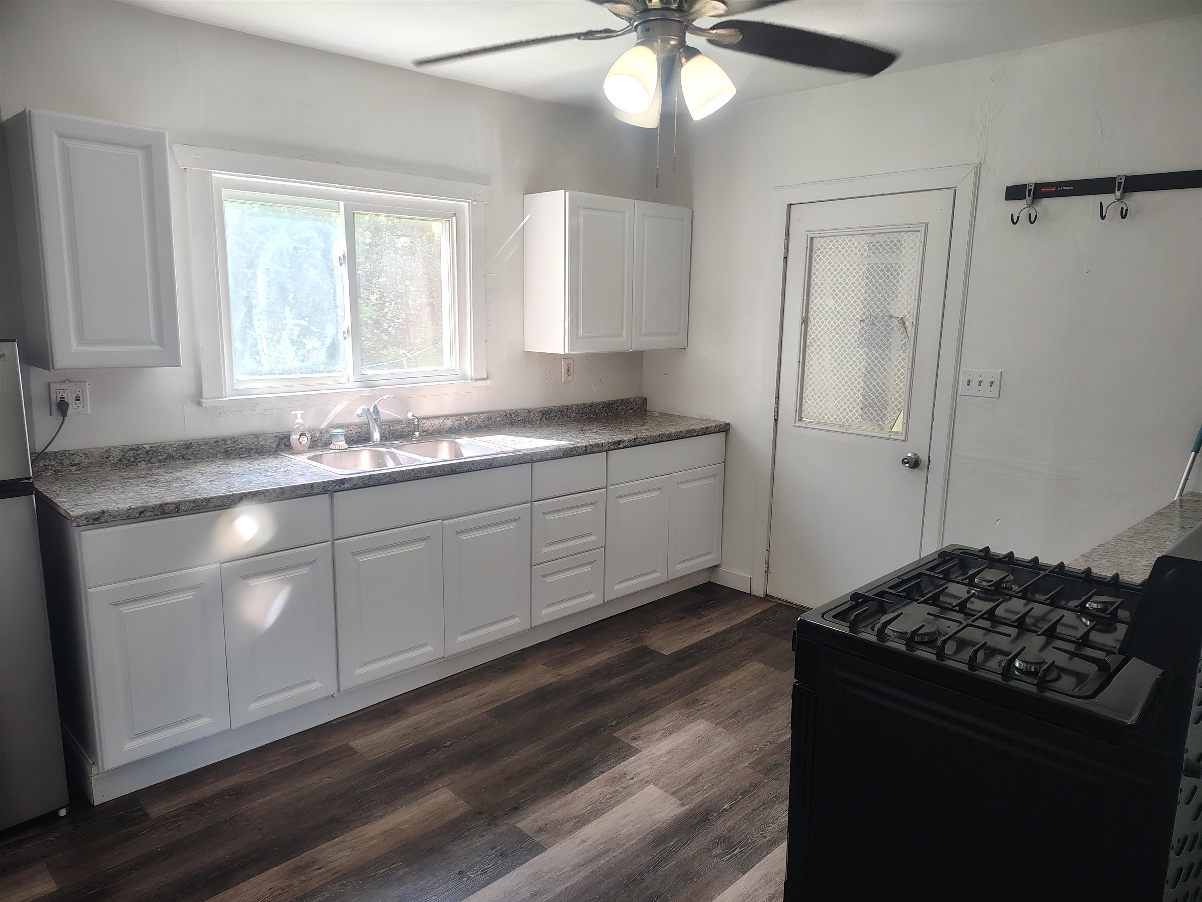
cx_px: 601
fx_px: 833
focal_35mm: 24
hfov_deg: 71.6
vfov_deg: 56.8
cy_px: 451
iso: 393
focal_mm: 5.56
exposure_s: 1/111
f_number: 1.8
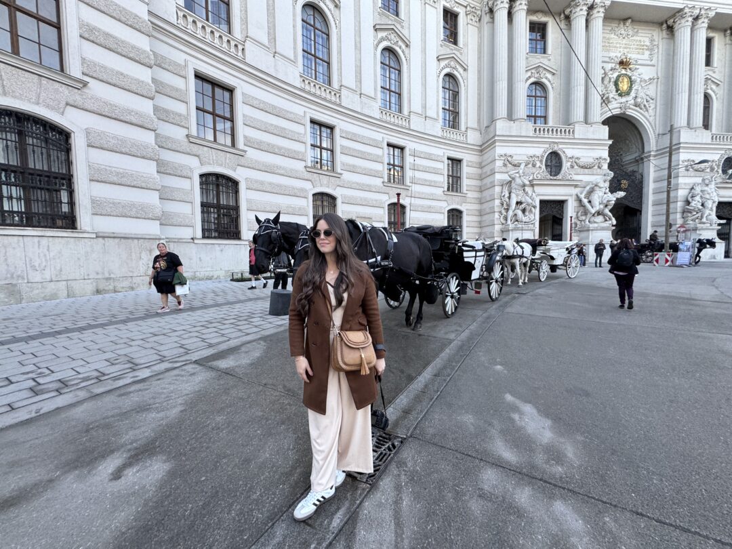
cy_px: 274
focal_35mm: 14
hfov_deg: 102.1
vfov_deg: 85.7
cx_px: 366
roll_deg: +2.1
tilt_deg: -3.6
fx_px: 296
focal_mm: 2.22
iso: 64
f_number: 2.2
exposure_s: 1/99
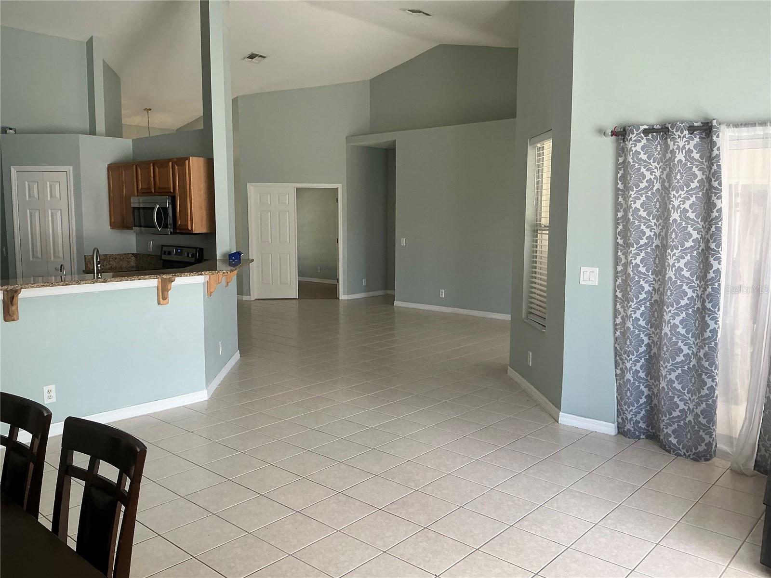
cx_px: 386
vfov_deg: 49.7
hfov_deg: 63.4
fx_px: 624
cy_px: 289
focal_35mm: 28
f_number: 1.8
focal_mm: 3
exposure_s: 1/122
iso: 64
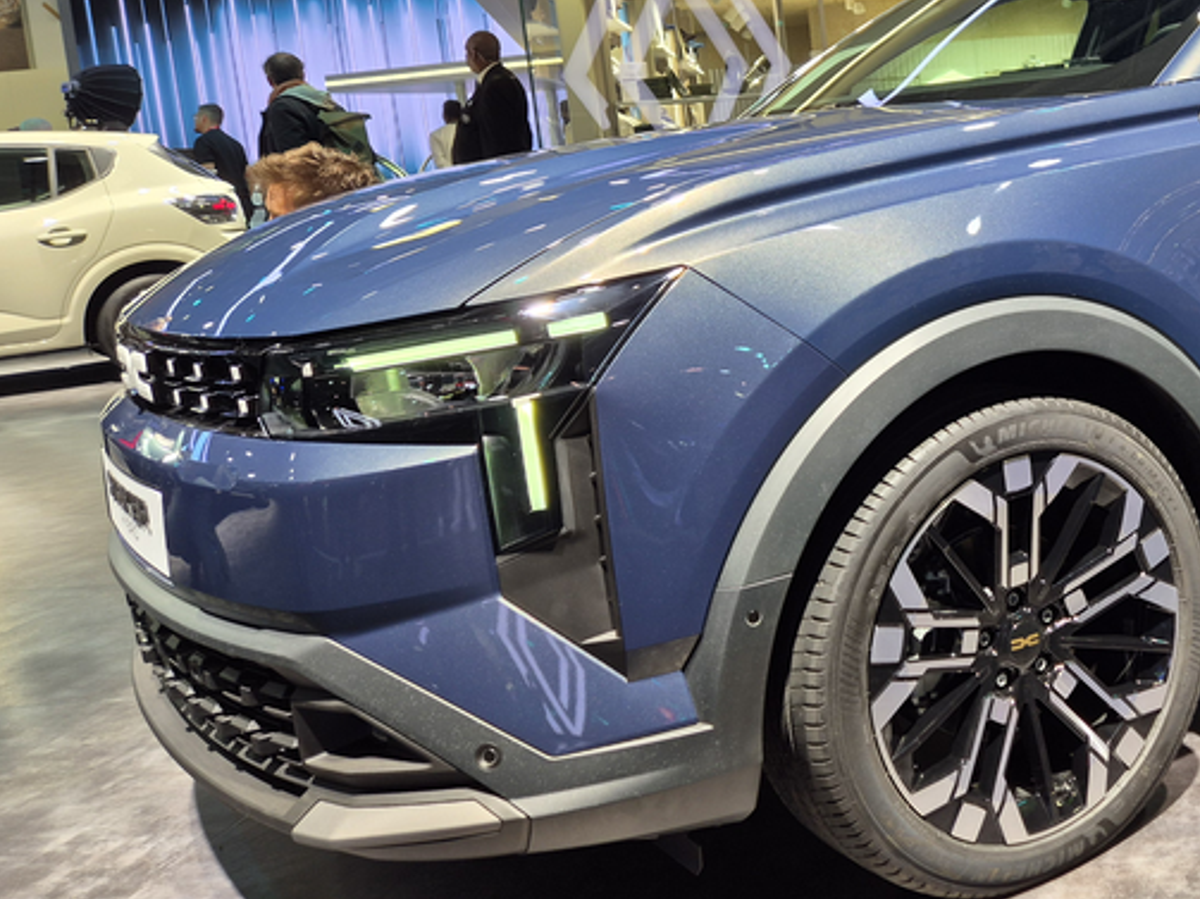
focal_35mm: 43
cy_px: 337
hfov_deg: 40.5
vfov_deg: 33.4
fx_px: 1490
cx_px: 1083
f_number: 1.8
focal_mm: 5.4
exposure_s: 1/52
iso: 50
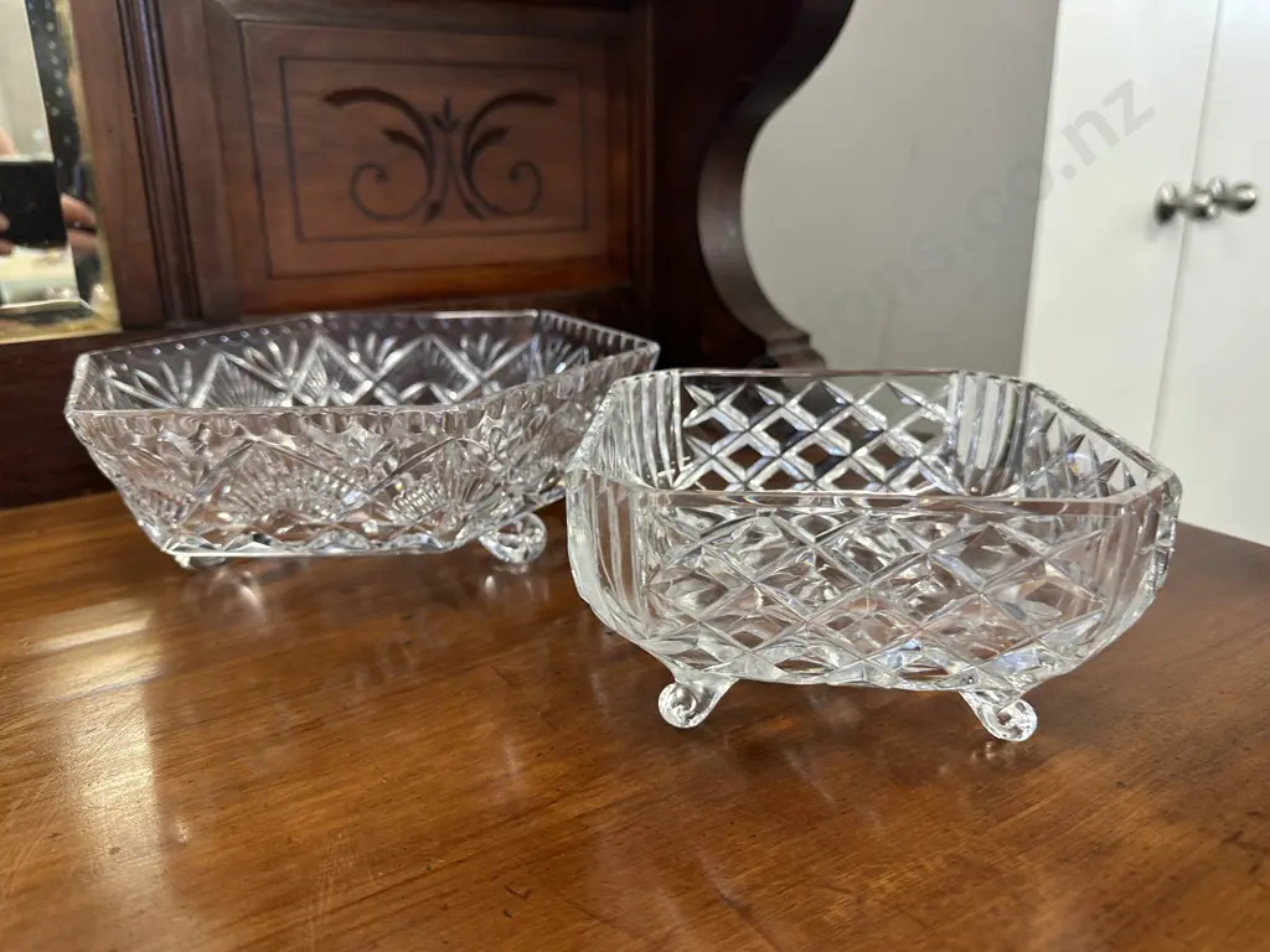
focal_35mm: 24
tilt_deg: -18.1
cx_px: 635
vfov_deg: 56.8
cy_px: 476
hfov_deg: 71.6
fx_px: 881
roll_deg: +1.2
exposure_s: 1/50
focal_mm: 6.86
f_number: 1.78
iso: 160
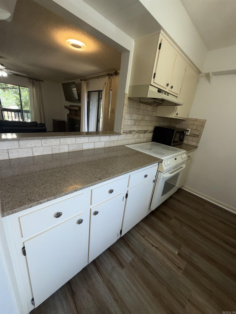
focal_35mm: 14
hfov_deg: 85.7
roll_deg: -7.2
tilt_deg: -19.3
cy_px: 157
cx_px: 118
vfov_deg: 102.1
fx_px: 127
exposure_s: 1/120
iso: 50
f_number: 2.2
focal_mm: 2.22
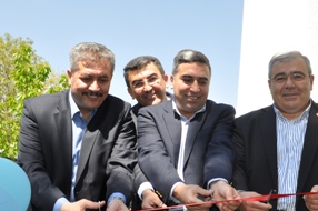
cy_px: 149
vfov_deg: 28.3
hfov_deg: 41.4
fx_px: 415
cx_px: 213
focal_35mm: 47
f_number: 8
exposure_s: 1/200
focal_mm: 20
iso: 200
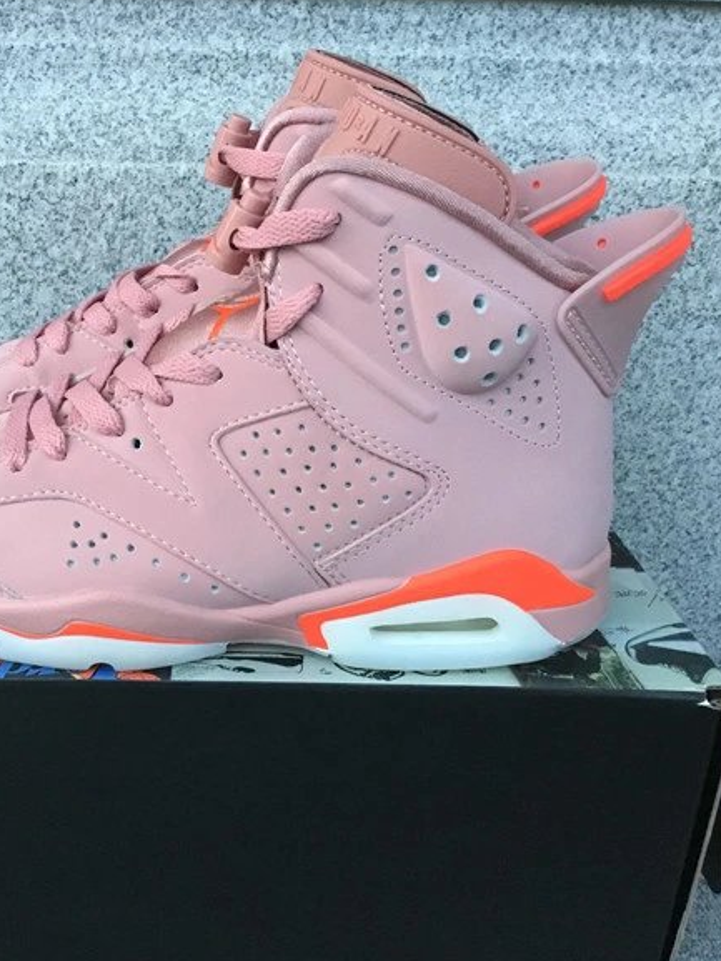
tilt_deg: -23.7
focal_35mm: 43
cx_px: 178
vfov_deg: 43.8
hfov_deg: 32.9
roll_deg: -0.8
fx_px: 1194
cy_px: 488
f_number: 2.4
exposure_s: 1/33
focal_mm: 3.3
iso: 200
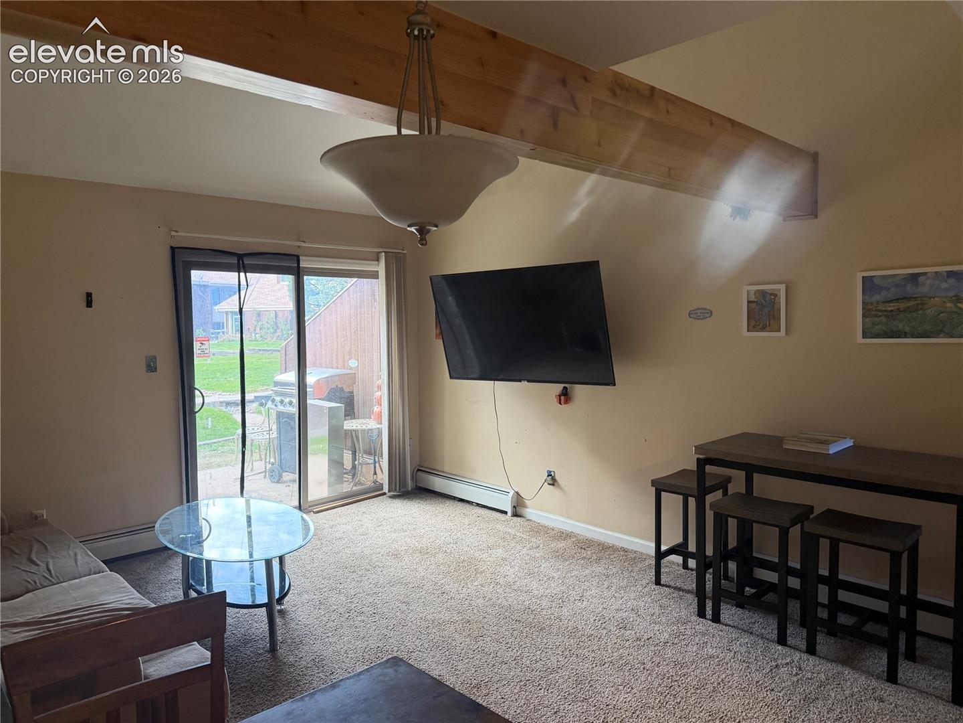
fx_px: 668
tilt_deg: -3.0
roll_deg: +0.1
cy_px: 362
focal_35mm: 24
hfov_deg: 71.6
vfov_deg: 56.8
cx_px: 482
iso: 200
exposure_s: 1/60
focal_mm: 6.76
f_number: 1.78
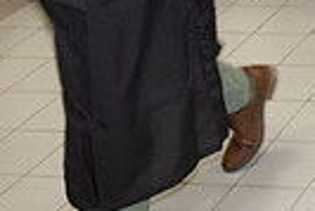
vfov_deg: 10.9
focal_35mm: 113
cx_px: 663
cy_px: -238
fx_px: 990
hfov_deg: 14.4
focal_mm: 17
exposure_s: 1/80
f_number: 4
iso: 800
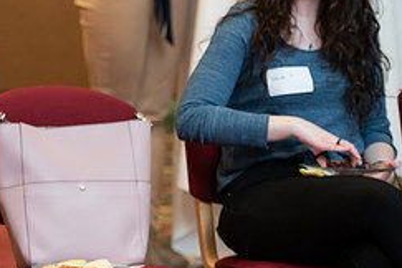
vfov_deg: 6.2
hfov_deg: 9.3
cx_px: -40
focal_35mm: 220
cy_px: -42
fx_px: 2456
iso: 1600
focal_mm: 92
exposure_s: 1/200
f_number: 3.5
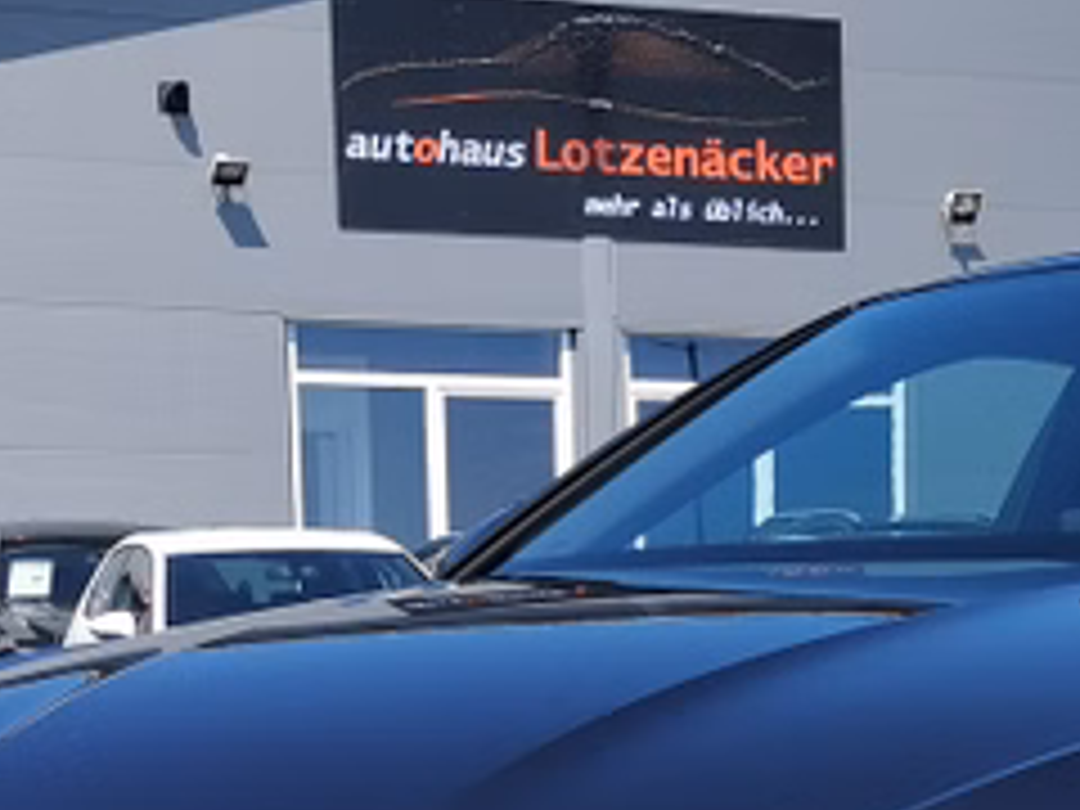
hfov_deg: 17.7
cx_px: 900
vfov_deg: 13.0
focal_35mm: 110
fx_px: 3432
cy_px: 1058
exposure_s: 1/2564
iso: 50
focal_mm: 5.58
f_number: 1.8
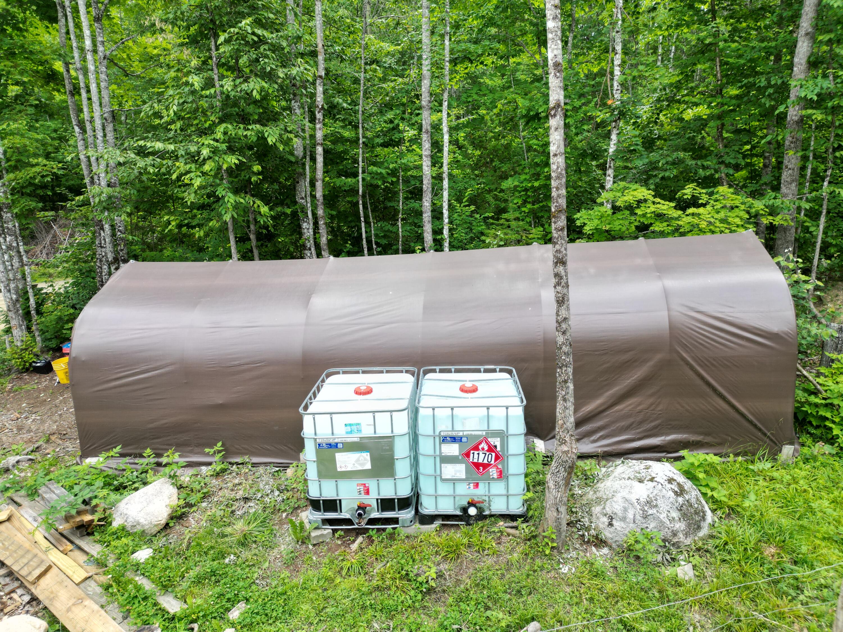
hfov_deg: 71.6
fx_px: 584
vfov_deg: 56.8
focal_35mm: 24
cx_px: 422
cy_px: 316
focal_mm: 6.72
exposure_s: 1/500
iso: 120
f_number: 1.7
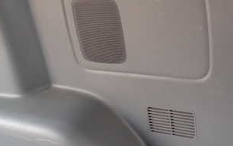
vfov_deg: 22.0
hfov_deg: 34.3
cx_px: 150
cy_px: 81
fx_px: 375
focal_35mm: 59
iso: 200
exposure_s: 1/60
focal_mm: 5.05
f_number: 2.2
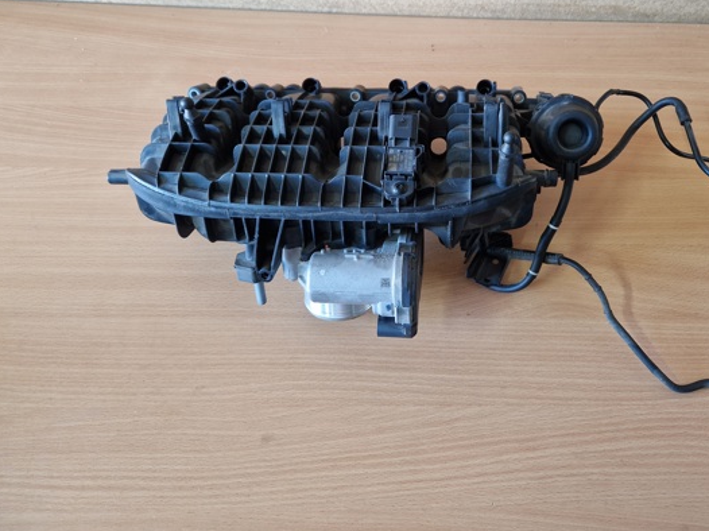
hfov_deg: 62.9
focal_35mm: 28
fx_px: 573
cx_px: 423
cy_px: 210
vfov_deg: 49.4
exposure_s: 1/100
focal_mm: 5.4
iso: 50
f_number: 1.8
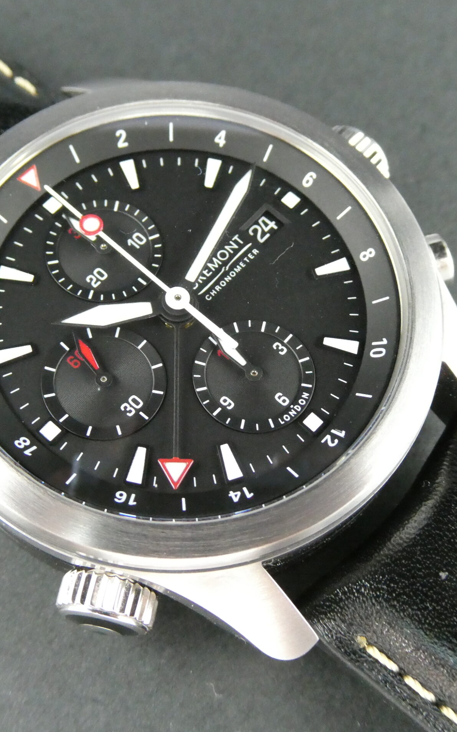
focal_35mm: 50
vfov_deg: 40.3
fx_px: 997
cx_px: 203
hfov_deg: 25.8
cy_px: 365
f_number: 3.7
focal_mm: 6.3
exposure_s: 1/80
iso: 1250
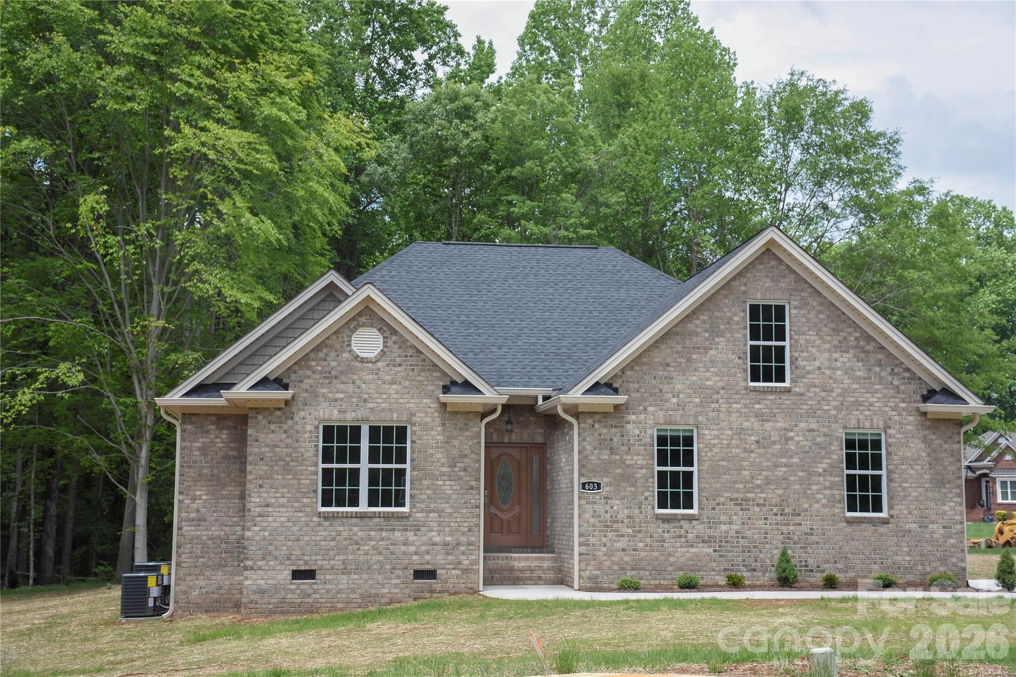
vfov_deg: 25.7
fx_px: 1481
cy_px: 338
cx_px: 508
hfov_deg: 37.9
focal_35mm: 52
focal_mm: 35
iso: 100
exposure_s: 1/400
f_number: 4.2
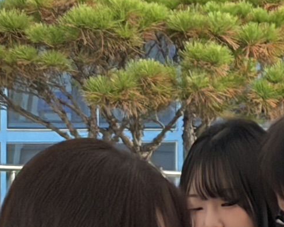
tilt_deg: +1.1
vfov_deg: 3.7
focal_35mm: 419
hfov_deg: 4.6
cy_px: 138
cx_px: 174
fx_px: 3524
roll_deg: +1.3
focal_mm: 5.96
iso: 32
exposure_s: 1/330
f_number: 1.6
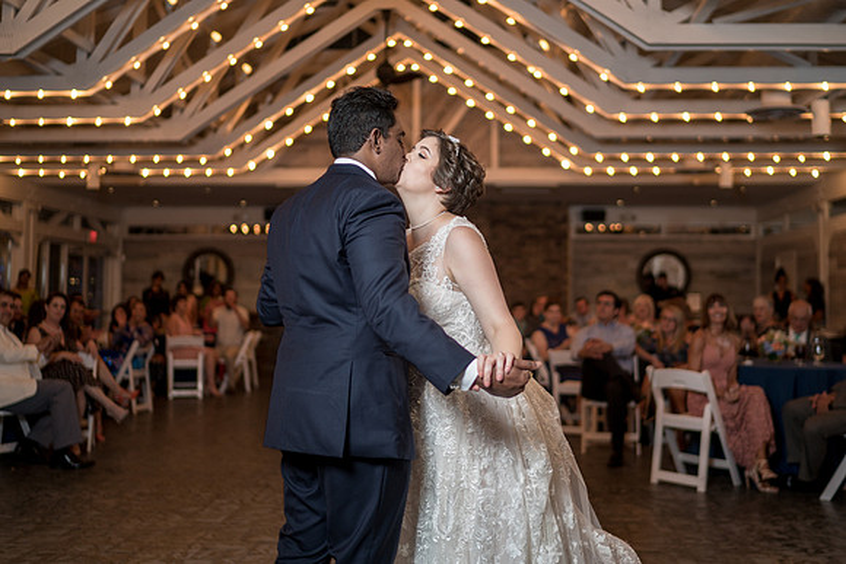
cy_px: 243
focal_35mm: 41
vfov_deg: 32.6
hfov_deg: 47.4
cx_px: 446
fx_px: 962
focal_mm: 35
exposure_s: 1/200
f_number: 1.4
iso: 200
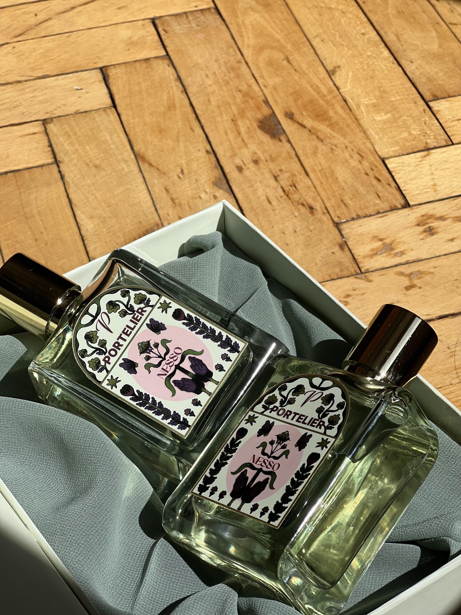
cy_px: 308
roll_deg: +3.0
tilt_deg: -42.2
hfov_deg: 19.1
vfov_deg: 25.3
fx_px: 1367
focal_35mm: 77
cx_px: 230
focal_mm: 9
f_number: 2.8
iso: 32
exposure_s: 1/677
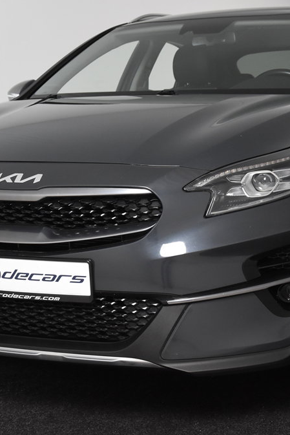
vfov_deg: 28.5
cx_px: 150
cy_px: 219
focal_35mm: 71
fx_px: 855
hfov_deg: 19.3
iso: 1600
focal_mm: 31
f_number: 5
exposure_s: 1/100
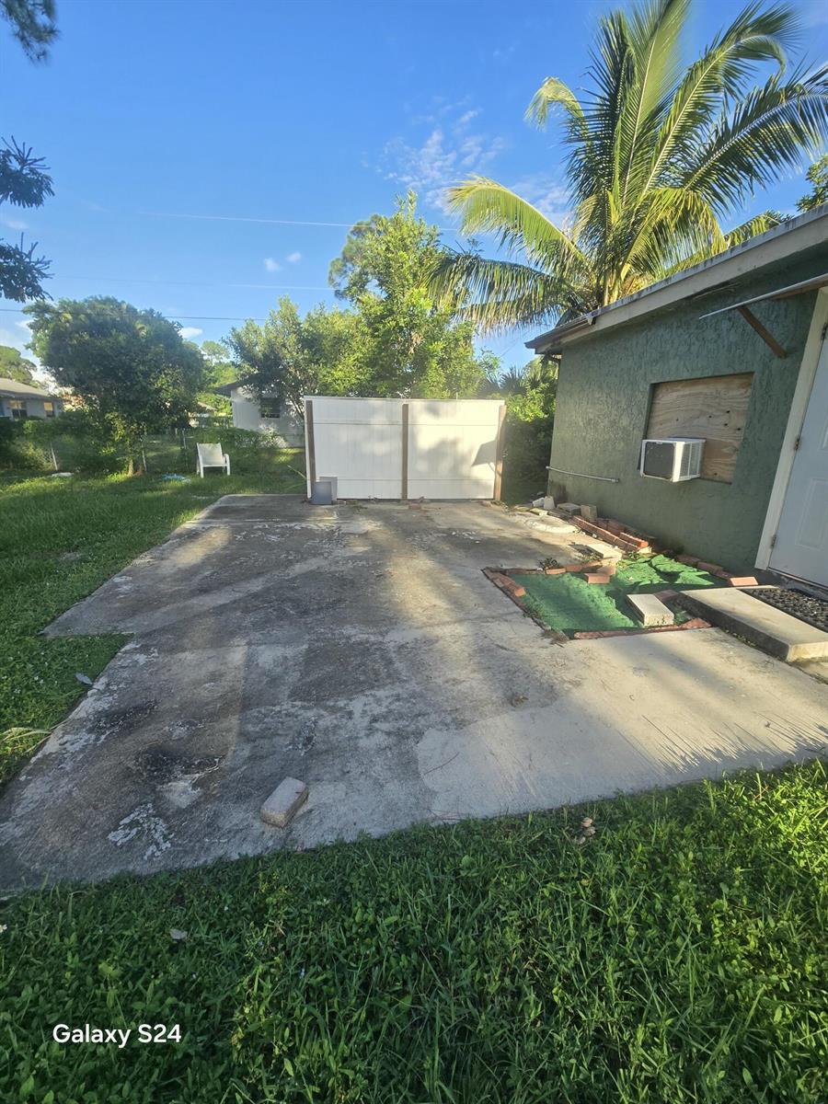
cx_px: 414
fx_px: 415
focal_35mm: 13
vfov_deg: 106.2
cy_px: 552
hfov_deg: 89.9
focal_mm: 2.2
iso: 50
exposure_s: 1/736
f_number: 2.2
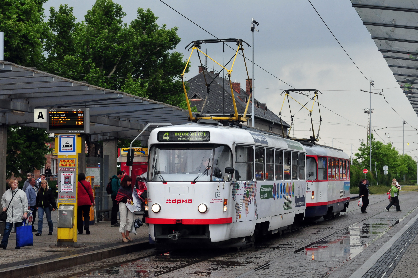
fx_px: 1044
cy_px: 139
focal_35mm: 90
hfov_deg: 22.6
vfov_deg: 15.2
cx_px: 209
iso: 800
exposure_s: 1/200
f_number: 8
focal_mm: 60
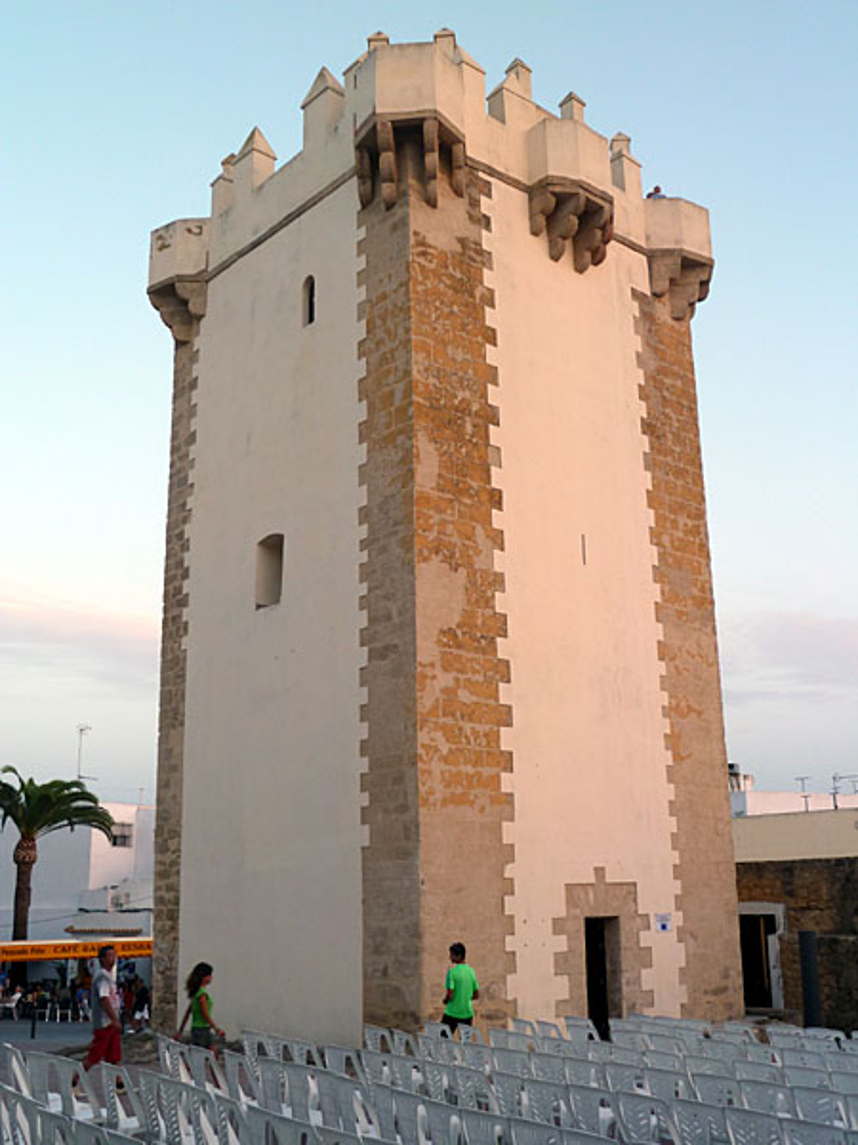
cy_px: 572
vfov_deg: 50.1
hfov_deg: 38.7
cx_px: 429
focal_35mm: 37
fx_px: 1223
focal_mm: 6.1
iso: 80
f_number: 3.6
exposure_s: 1/40
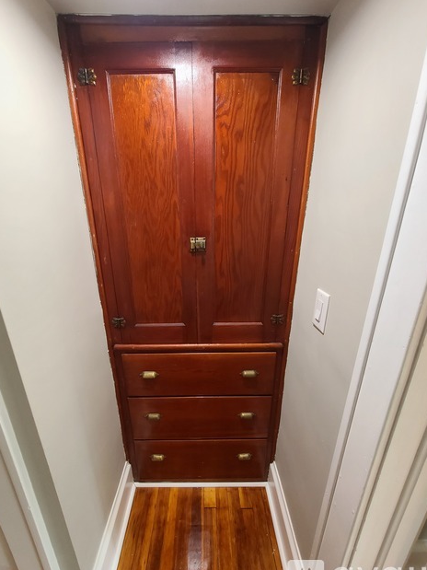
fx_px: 230
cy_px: 290
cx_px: 206
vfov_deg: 102.1
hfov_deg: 85.6
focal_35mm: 14
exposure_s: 1/60
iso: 400
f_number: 2.2
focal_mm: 2.2
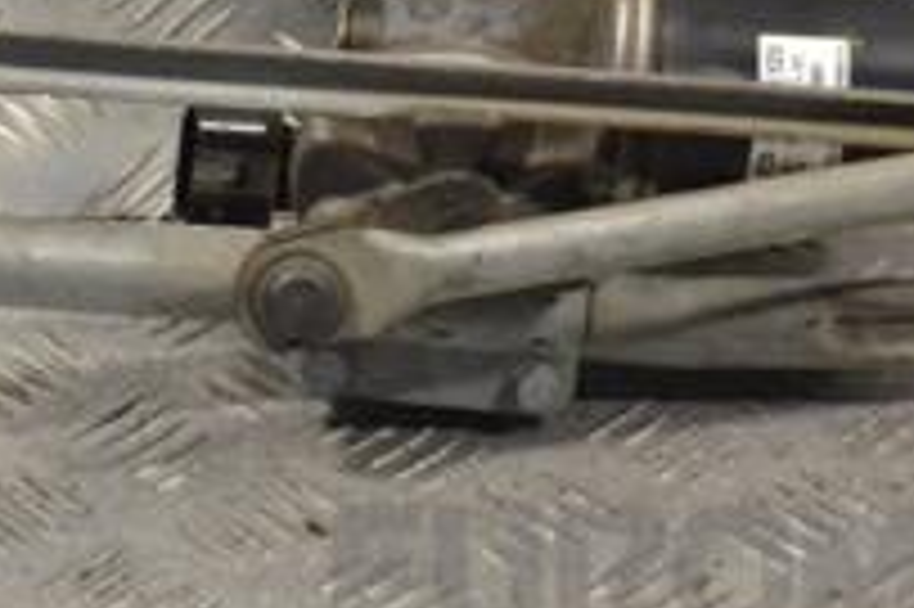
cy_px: -27
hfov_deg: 13.6
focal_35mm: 151
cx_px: 248
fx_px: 3831
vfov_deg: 9.0
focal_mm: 34
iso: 3200
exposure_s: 1/250
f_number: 8
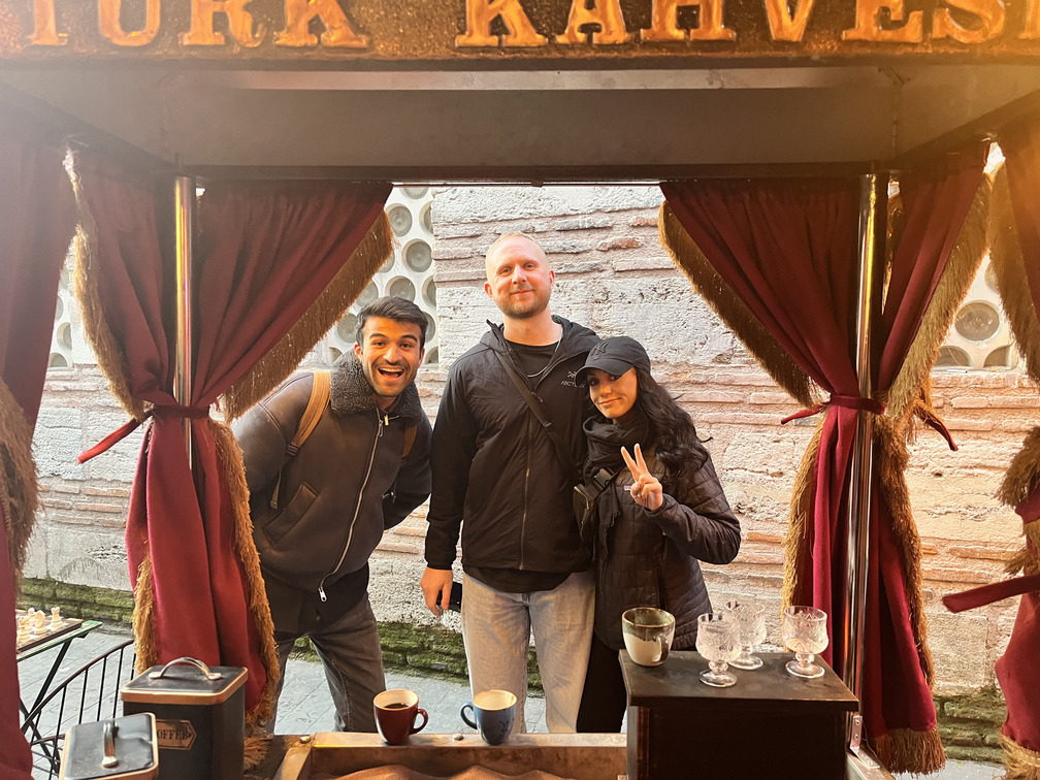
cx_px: 520
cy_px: 390
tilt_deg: -5.6
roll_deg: +1.1
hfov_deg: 67.3
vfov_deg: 53.1
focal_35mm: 26
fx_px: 781
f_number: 1.6
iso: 160
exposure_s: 1/50
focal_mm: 5.1
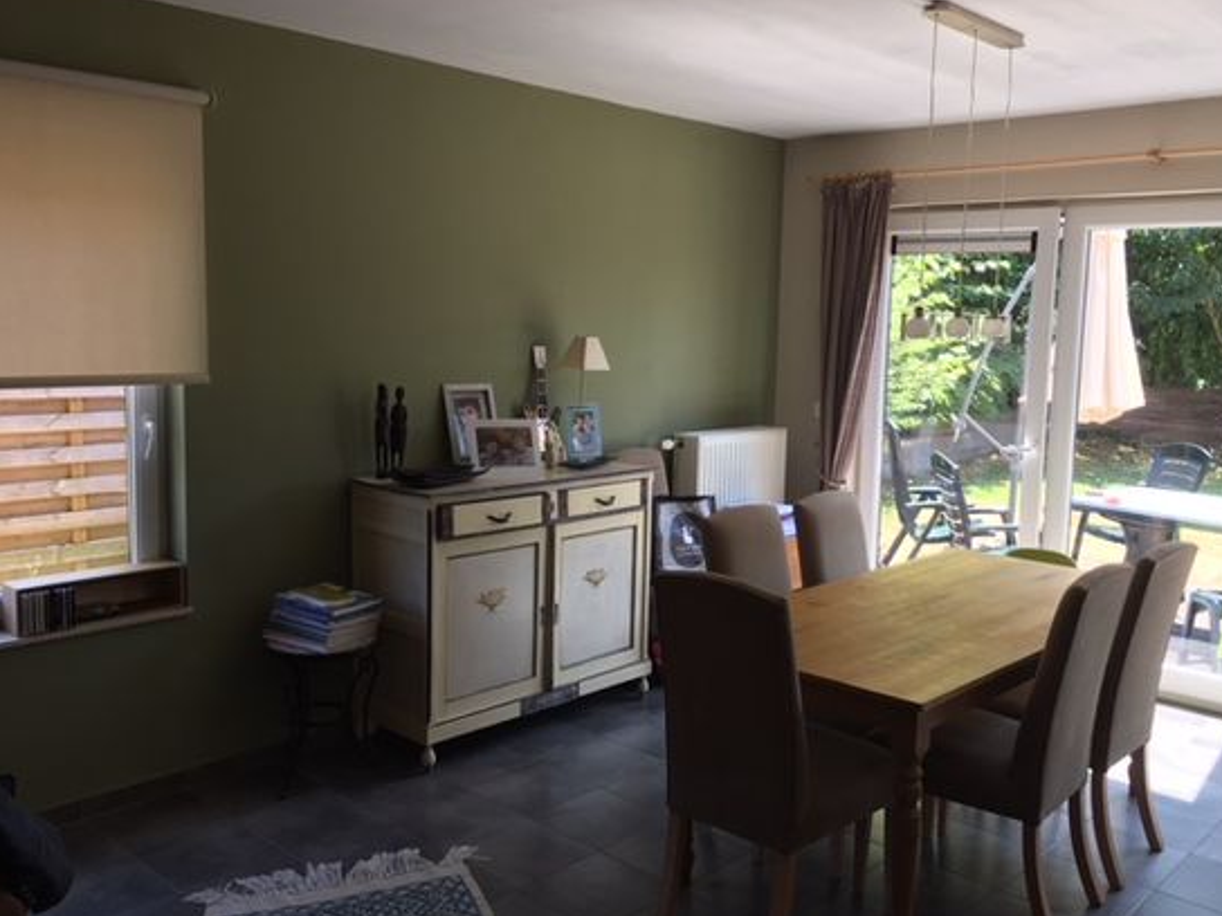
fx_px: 1130
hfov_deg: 56.7
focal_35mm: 32
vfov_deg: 44.2
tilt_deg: -6.6
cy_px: 445
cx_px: 667
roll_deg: -1.0
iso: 32
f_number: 2.2
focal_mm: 4.15
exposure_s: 1/100
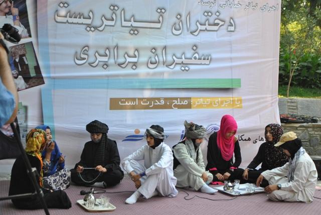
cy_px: 108
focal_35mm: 66
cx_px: 160
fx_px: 589
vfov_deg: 20.7
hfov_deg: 30.5
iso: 200
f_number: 5.3
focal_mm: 44
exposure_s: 1/125
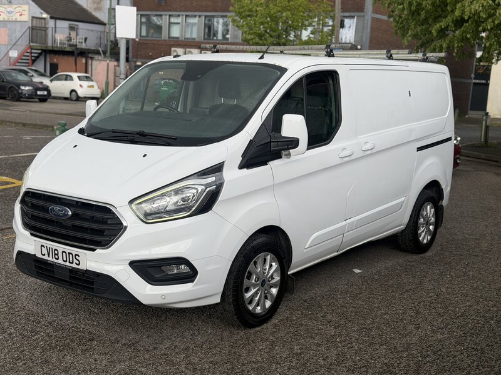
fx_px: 695
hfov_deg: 39.7
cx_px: 250
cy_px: 188
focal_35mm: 48
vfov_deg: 30.3
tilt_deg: -9.2
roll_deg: -5.0
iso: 64
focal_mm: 6.76
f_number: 1.78
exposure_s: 1/928
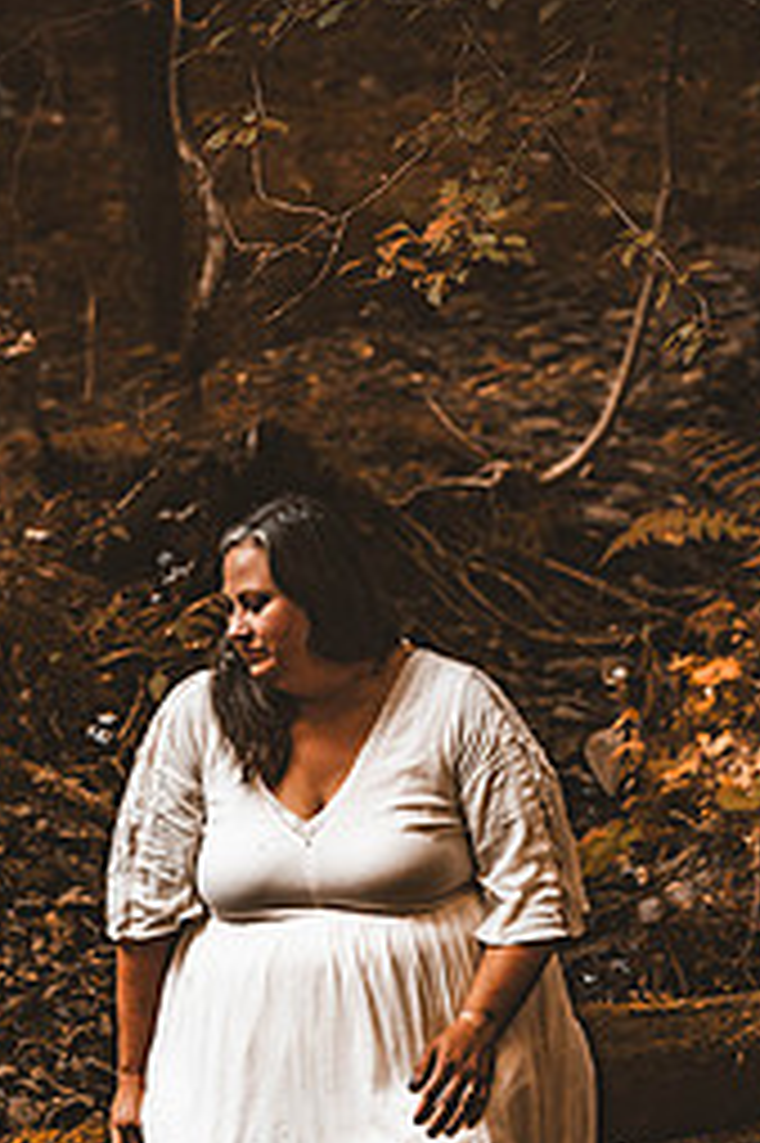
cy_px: 950
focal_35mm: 124
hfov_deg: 11.0
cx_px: 351
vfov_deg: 16.4
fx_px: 3932
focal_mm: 70
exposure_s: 1/400
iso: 1000
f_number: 2.8
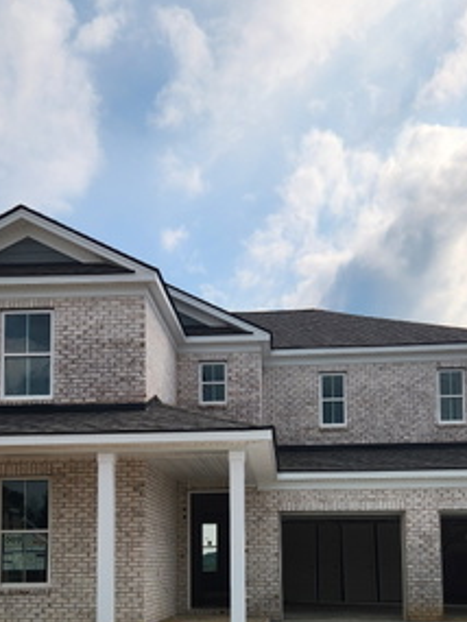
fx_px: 773
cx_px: 227
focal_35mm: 43
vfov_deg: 42.2
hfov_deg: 33.6
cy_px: 481
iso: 20
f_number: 1.8
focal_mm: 5.4
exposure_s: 1/3717
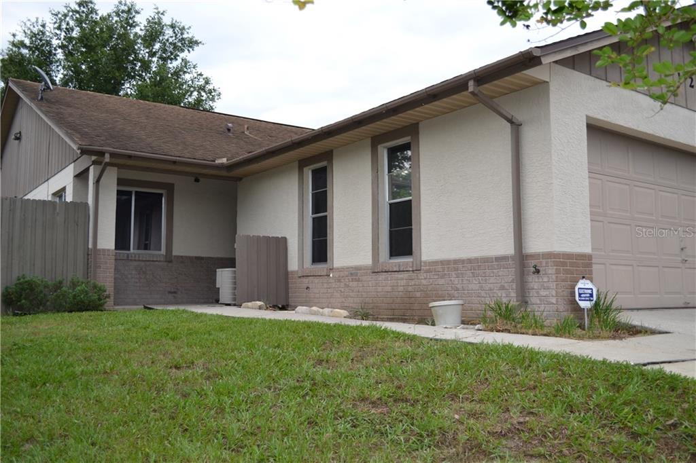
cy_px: 232
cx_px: 348
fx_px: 638
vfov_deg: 39.9
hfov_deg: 57.2
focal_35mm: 33
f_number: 4.5
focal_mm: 22
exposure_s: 1/200
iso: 100
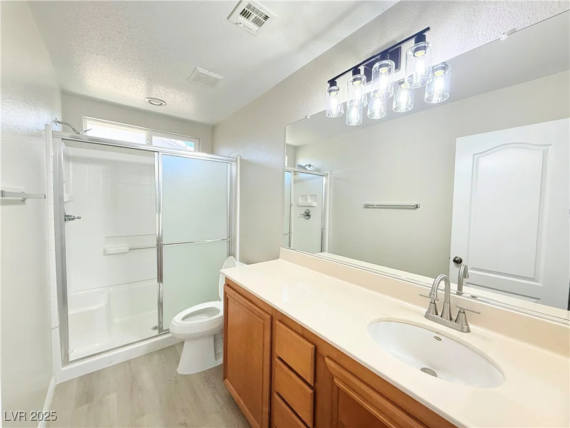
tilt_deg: -2.1
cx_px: 285
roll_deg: -0.5
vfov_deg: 85.7
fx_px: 231
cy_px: 214
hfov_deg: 102.1
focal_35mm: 14
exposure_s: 1/120
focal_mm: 2.22
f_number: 2.2
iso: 250
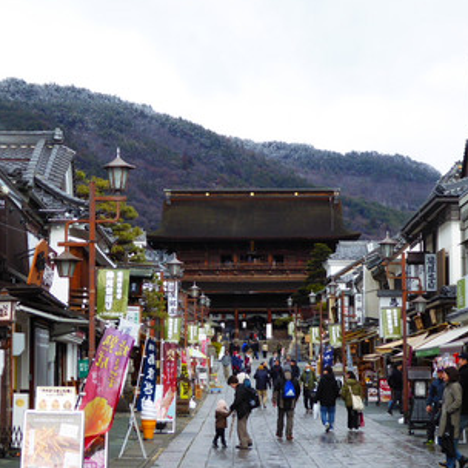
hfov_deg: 16.4
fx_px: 1621
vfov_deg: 16.4
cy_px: 285
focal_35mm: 106
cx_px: 242
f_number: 4.2
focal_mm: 10.3
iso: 100
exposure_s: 1/250
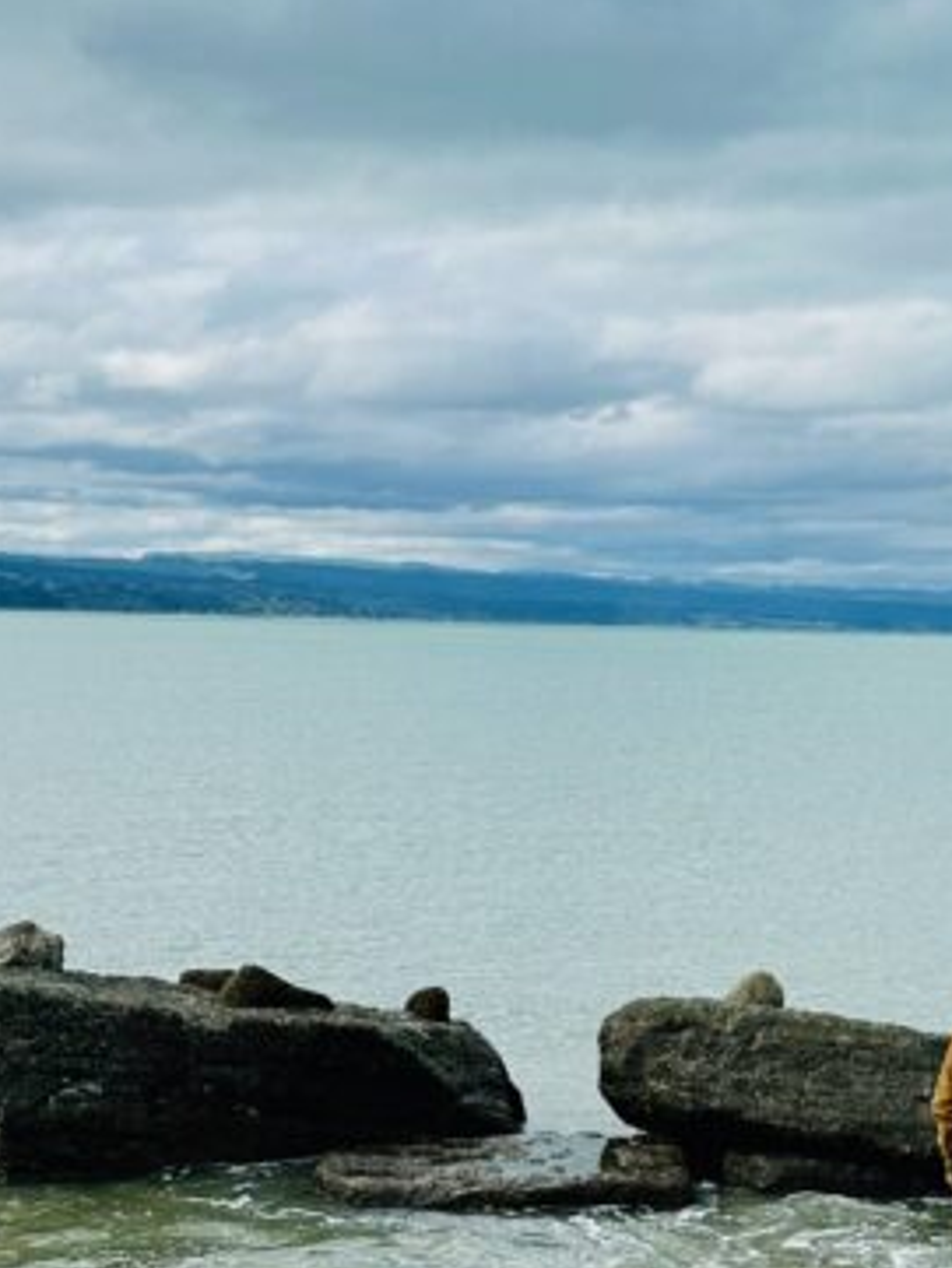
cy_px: 1159
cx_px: 934
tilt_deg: -10.6
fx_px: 2492
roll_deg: -1.8
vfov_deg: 27.4
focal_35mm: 68
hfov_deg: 21.0
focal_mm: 6.86
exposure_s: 1/5848
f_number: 1.78
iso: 80
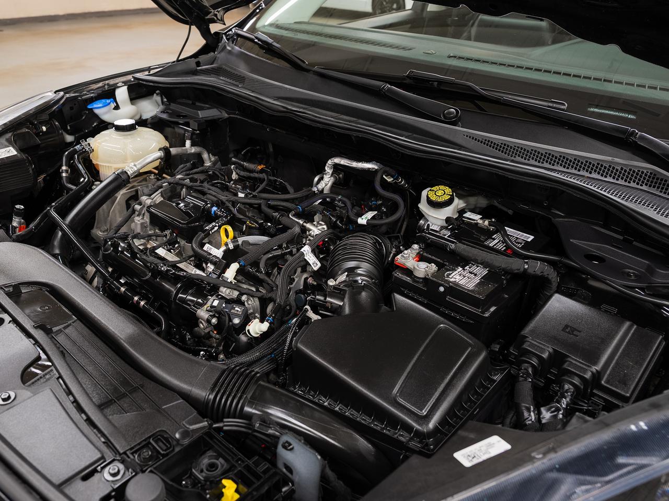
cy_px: 241
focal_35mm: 28
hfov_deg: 63.8
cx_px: 303
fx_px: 536
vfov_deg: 50.2
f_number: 5.6
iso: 100
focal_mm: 24
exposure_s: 1/2
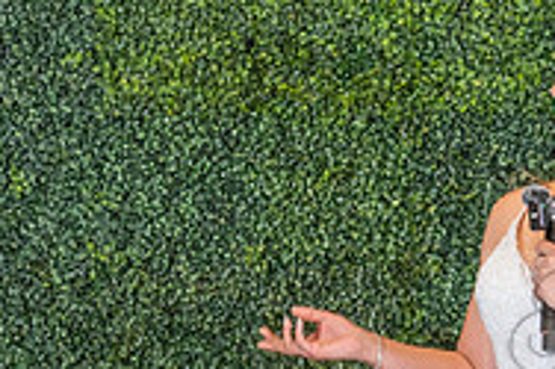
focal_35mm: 246
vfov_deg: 5.6
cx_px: 757
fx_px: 3789
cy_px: 332
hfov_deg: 8.2
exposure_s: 1/160
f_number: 3.5
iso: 800
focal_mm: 70
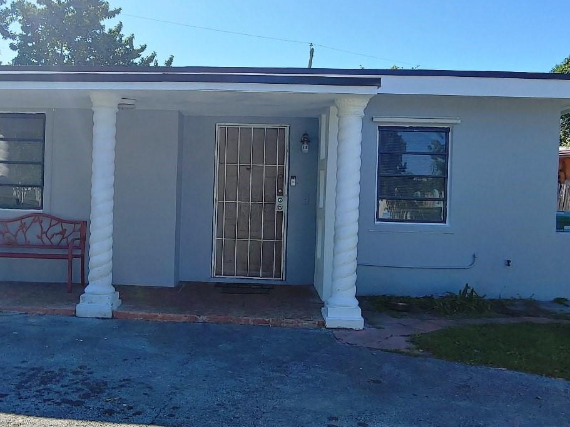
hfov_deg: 54.7
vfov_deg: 42.9
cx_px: 213
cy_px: 197
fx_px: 543
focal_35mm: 33
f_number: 1.9
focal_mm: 2.18
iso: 50
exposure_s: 1/917
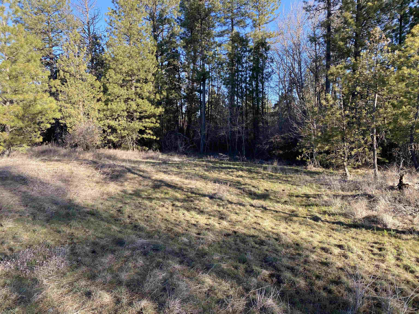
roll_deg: -0.2
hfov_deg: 67.3
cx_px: 210
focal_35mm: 26
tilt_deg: -3.9
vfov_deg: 53.1
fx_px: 315
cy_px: 157
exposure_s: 1/449
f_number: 1.8
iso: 32
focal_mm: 4.25
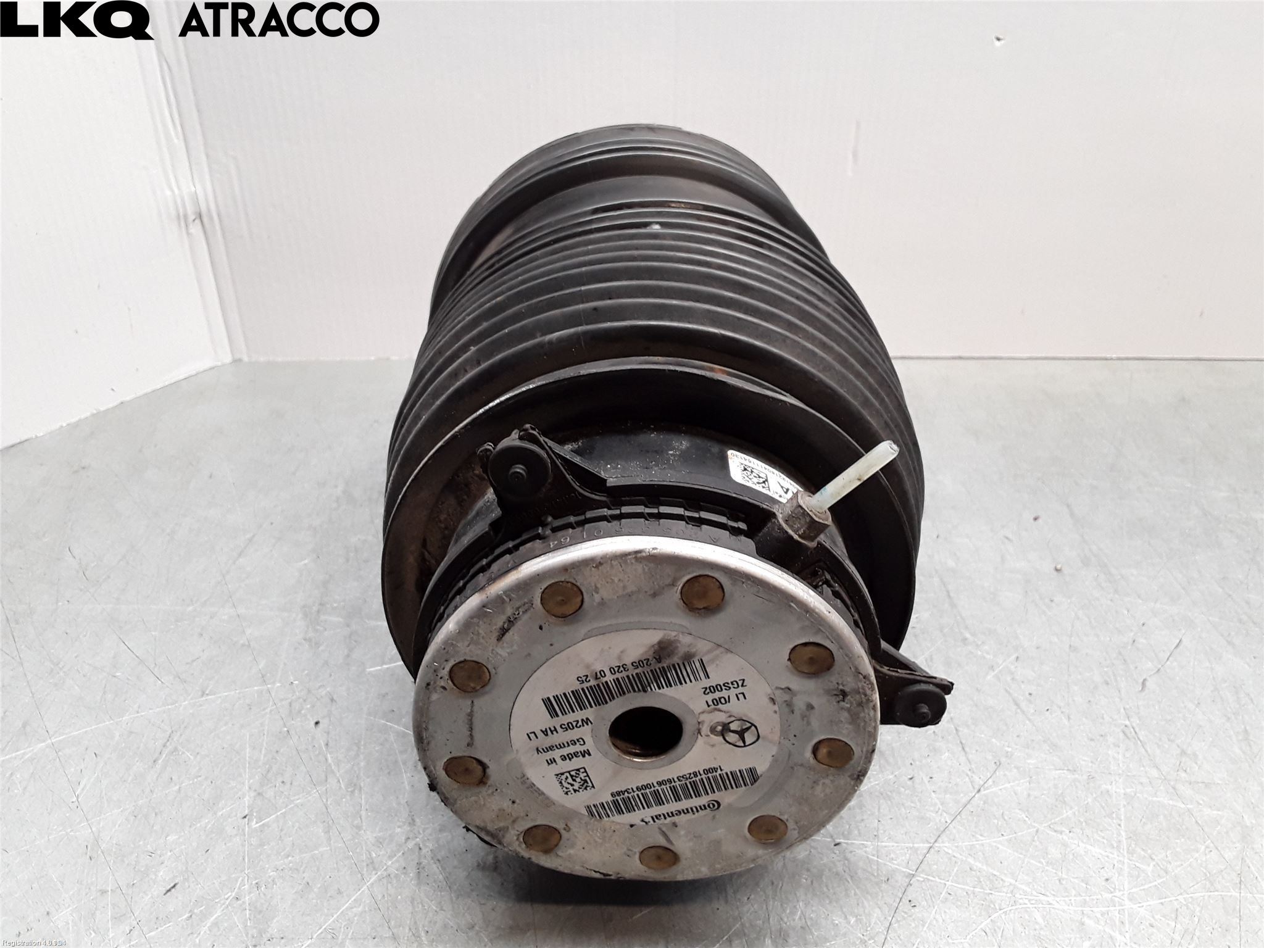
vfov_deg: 49.7
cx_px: 632
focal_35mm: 28
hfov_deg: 63.4
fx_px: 1022
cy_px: 474
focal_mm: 2.91
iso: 64
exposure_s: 1/50
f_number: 1.9
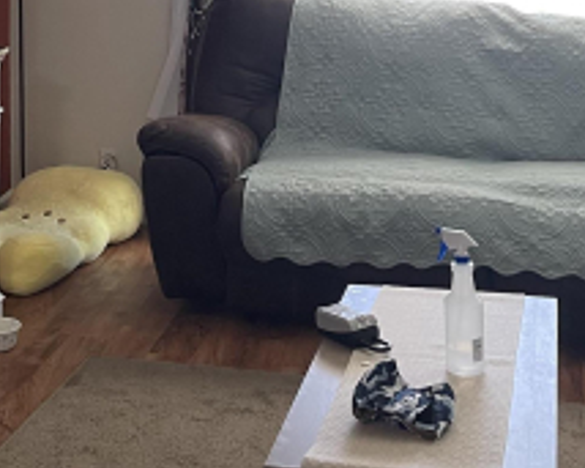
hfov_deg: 24.1
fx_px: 1367
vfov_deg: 17.9
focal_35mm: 79
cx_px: 204
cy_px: -172
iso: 100
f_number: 1.6
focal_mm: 4.2
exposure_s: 1/60
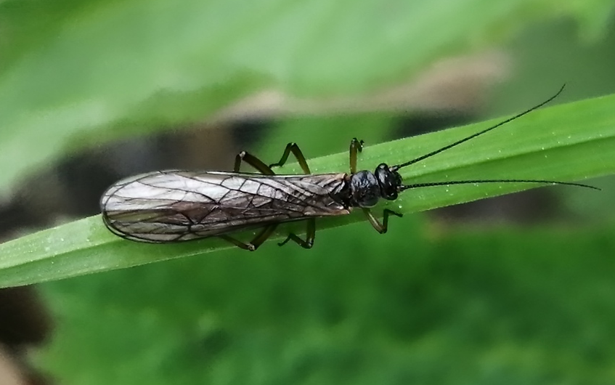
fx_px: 1861
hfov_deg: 18.8
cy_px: 182
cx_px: 308
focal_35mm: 111
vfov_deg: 11.8
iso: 50
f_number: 1.8
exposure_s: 1/175
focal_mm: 3.46
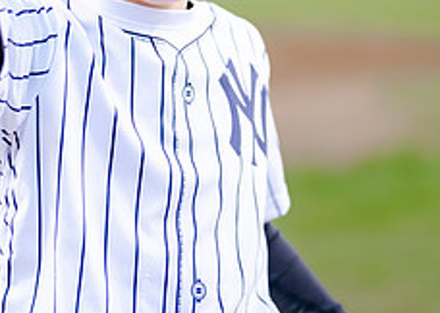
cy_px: 36
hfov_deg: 13.1
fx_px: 1909
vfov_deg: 9.3
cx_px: 150
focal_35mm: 153
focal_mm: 50
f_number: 1.2
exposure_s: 1/800
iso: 250
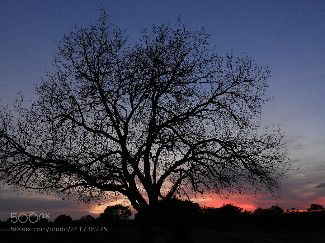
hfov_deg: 51.4
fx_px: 338
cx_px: 165
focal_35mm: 36
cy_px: 121
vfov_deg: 39.7
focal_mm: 6.3
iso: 400
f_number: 3.8
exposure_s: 1/25
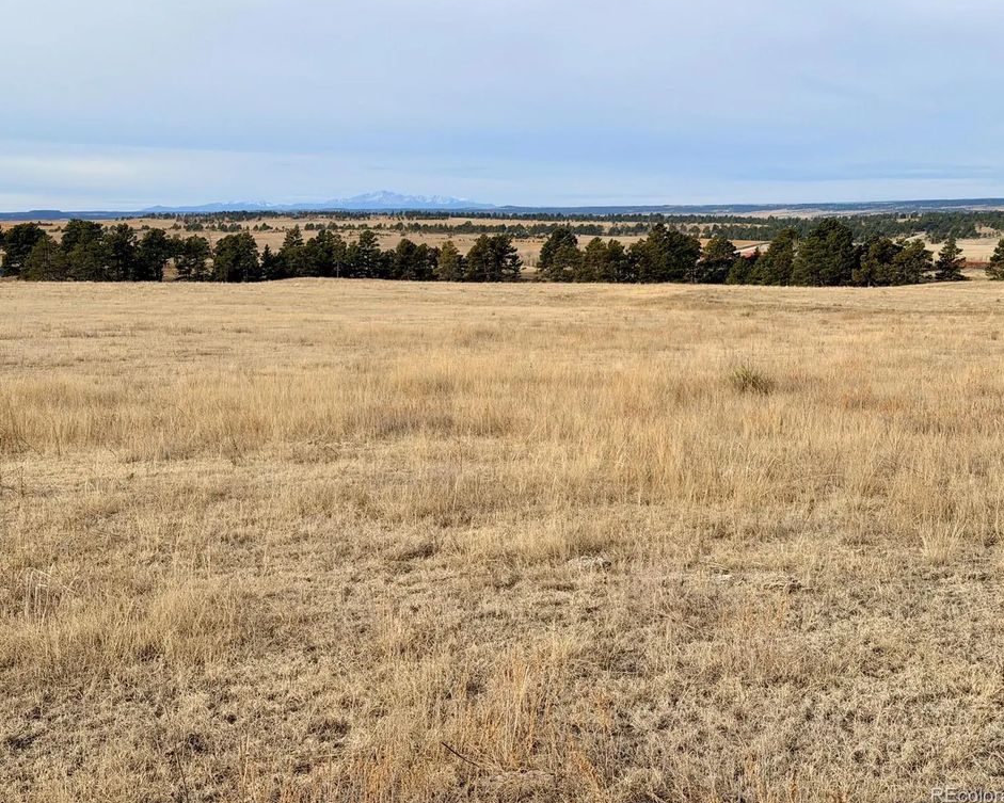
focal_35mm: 51
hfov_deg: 36.7
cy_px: 400
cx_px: 495
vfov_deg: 29.7
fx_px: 1516
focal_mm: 6.76
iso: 64
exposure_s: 1/2577
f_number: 1.78
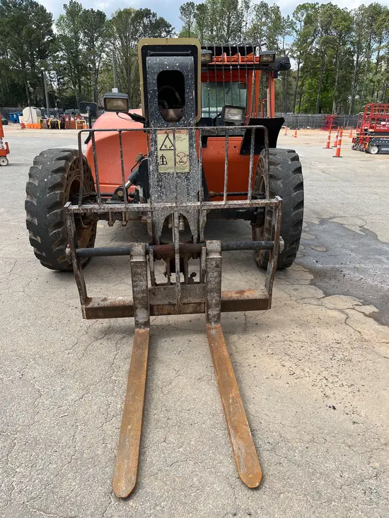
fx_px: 389
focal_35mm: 26
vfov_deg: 67.3
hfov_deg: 53.1
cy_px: 259
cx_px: 194
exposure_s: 1/1252
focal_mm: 5.1
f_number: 1.6
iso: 50
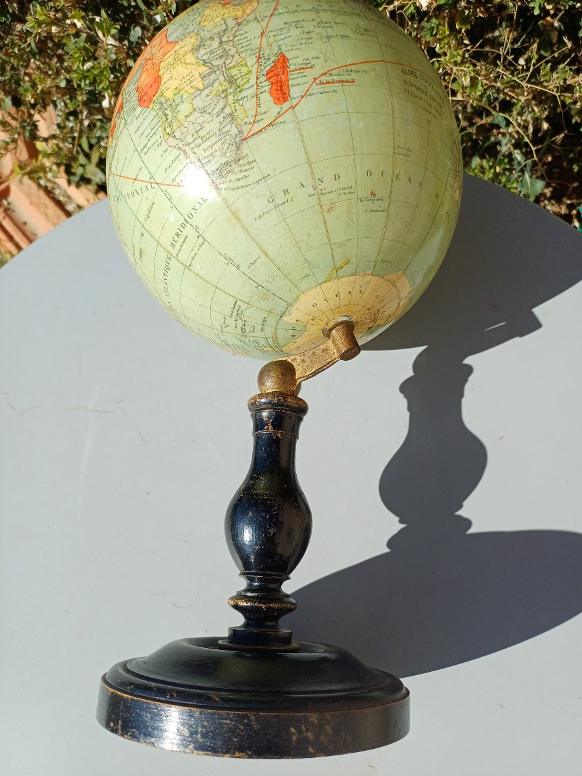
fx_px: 560
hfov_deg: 54.9
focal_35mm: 25
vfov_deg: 69.4
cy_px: 388
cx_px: 291
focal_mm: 4.65
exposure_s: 1/1353
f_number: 1.8
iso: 50
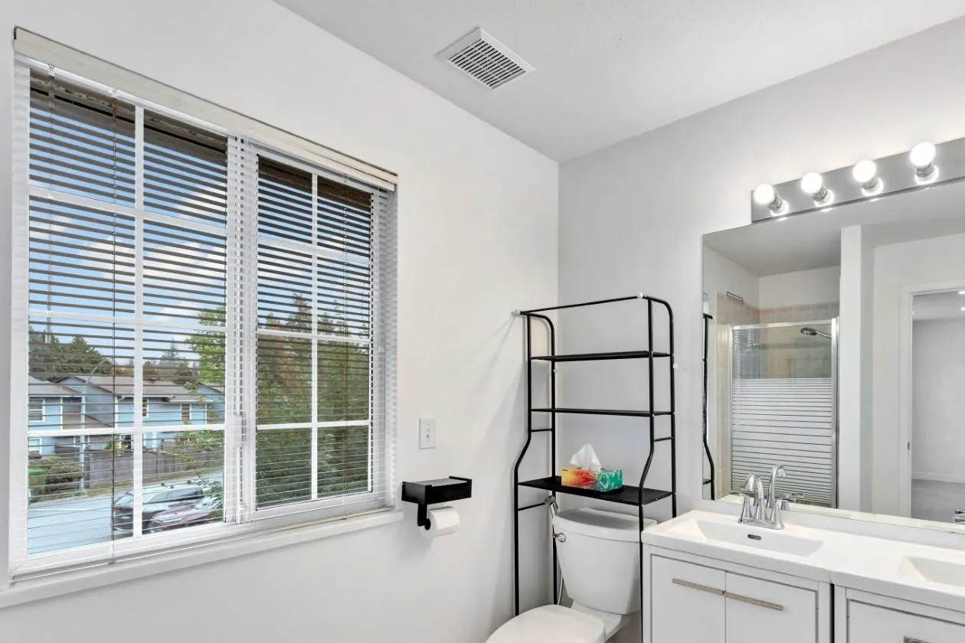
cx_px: 602
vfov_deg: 66.7
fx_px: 482
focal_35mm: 18
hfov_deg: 88.2
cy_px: 388
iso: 400
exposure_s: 1/60
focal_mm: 14
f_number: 8
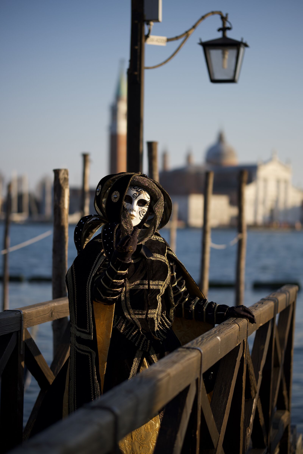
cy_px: 227
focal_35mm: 84
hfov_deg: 16.3
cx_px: 152
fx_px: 1060
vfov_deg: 24.2
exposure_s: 1/4000
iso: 100
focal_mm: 56
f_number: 1.4
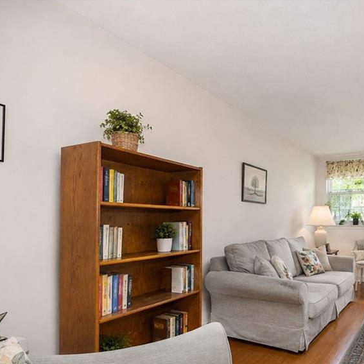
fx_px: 274
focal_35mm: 23
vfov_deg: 66.7
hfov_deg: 61.9
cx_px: 289
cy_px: 214
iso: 1250
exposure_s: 1/60
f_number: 8
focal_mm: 10
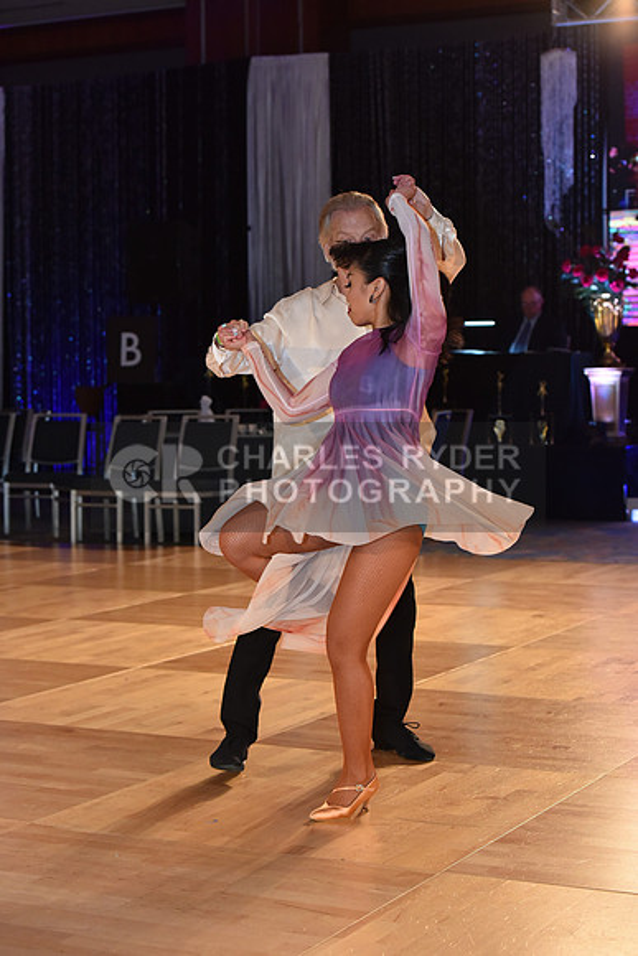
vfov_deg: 28.8
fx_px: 1860
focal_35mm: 70
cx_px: 319
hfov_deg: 19.5
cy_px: 478
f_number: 5
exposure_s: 1/320
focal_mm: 70
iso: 2000
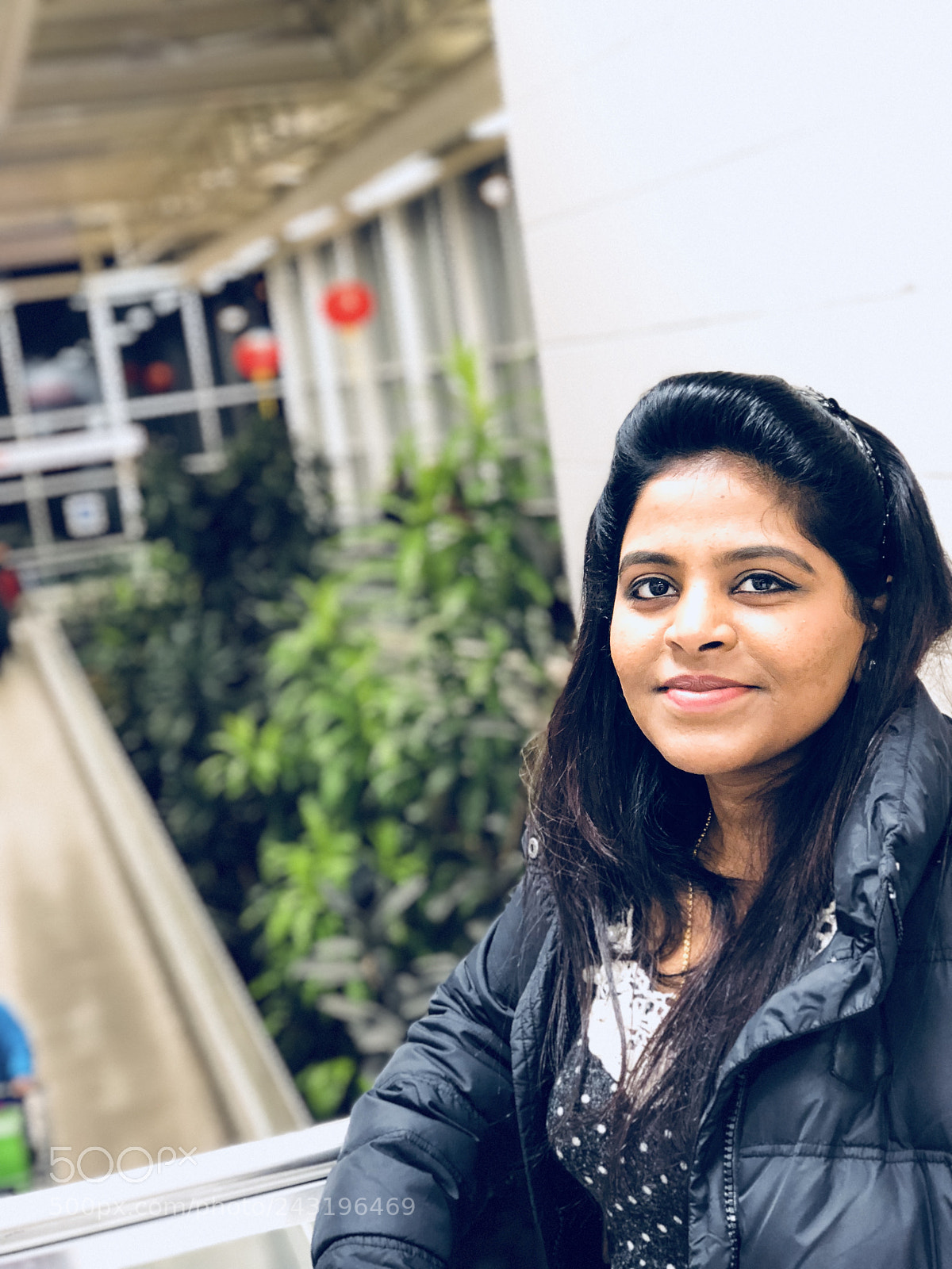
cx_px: 476
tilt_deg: -7.5
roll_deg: +8.5
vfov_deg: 33.8
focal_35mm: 57
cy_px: 634
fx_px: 2090
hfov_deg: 25.7
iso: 400
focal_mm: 6.6
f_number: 2.8
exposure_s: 1/60
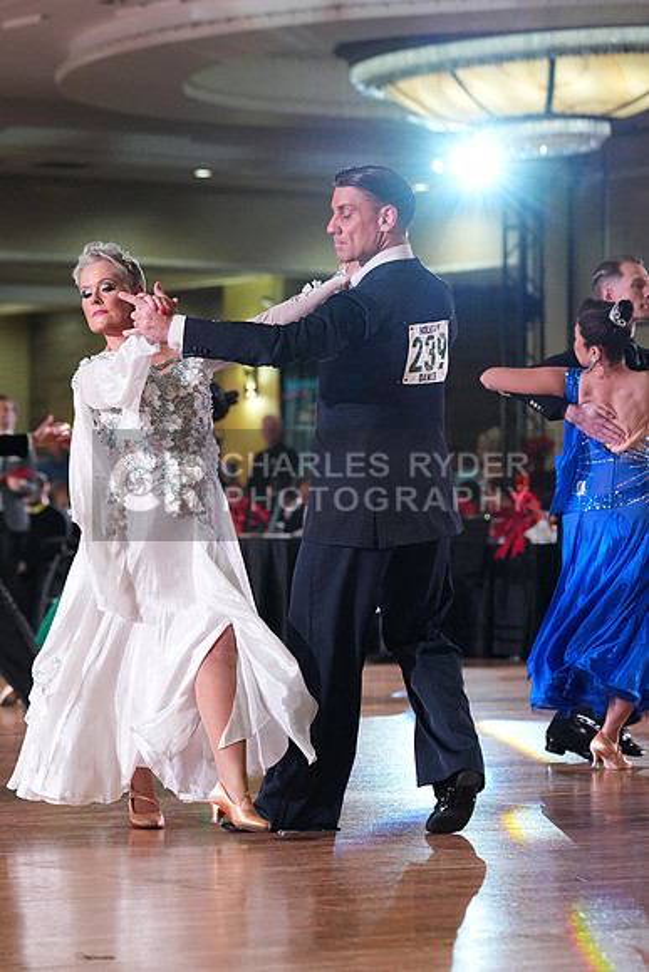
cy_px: 486
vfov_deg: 14.5
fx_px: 3810
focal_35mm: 141
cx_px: 324
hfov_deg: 9.7
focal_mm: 141
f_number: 5
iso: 6400
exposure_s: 1/400
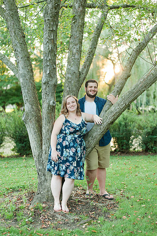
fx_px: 328
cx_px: 78
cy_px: 118
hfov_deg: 26.9
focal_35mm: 50
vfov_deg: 39.6
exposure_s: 1/400
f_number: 1.8
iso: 640
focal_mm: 50
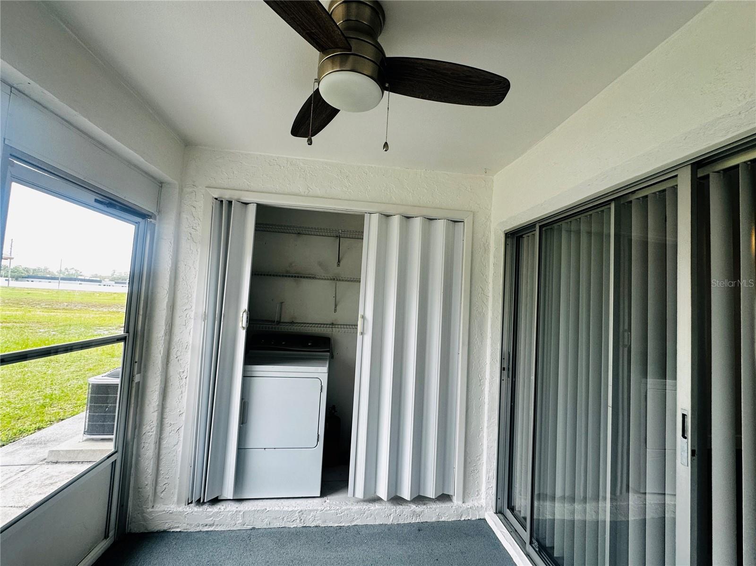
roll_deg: -1.3
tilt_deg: +2.8
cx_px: 378
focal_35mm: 14
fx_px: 306
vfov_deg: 85.6
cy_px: 283
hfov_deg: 102.1
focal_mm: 2.22
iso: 64
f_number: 2.2
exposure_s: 1/99
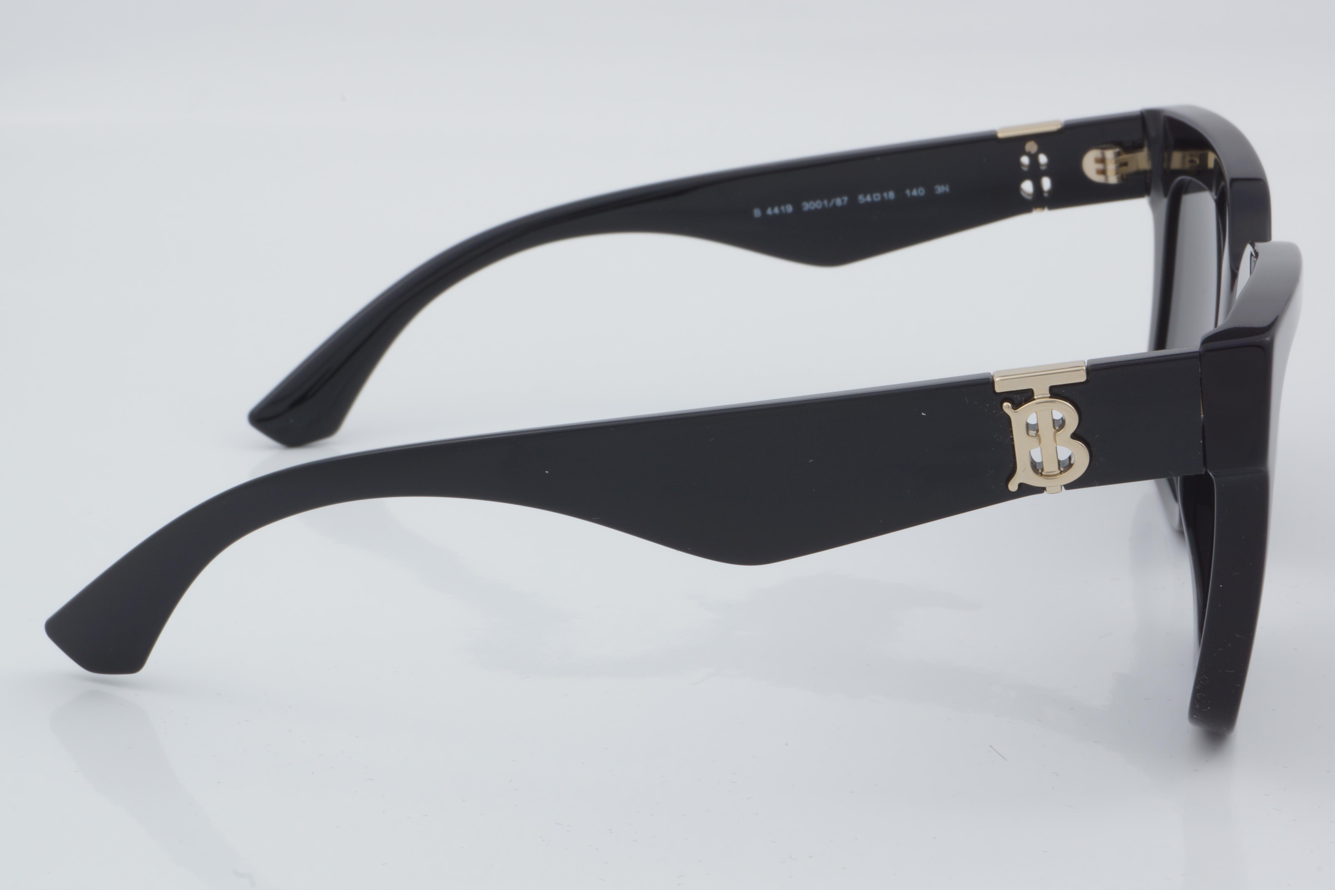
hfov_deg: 24.3
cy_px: 442
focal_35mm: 84
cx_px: 670
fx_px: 3096
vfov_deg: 16.4
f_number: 32
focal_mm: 55
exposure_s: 1/4
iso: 100
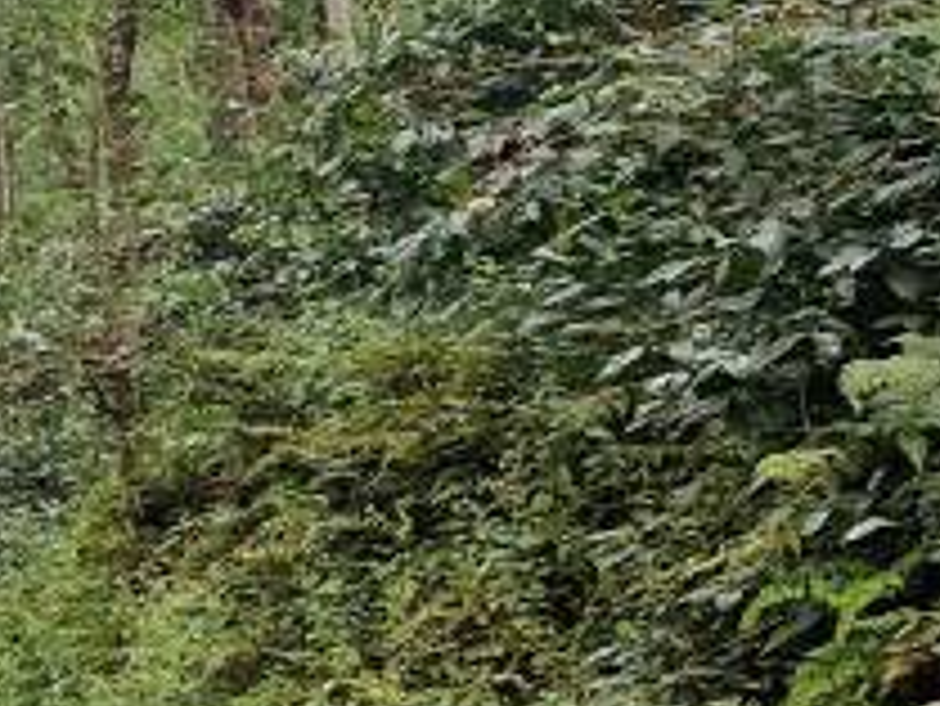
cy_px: 436
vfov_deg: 13.5
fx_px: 2989
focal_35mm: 110
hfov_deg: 13.9
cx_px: -1165
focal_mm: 5.4
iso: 50
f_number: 1.8
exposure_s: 1/180
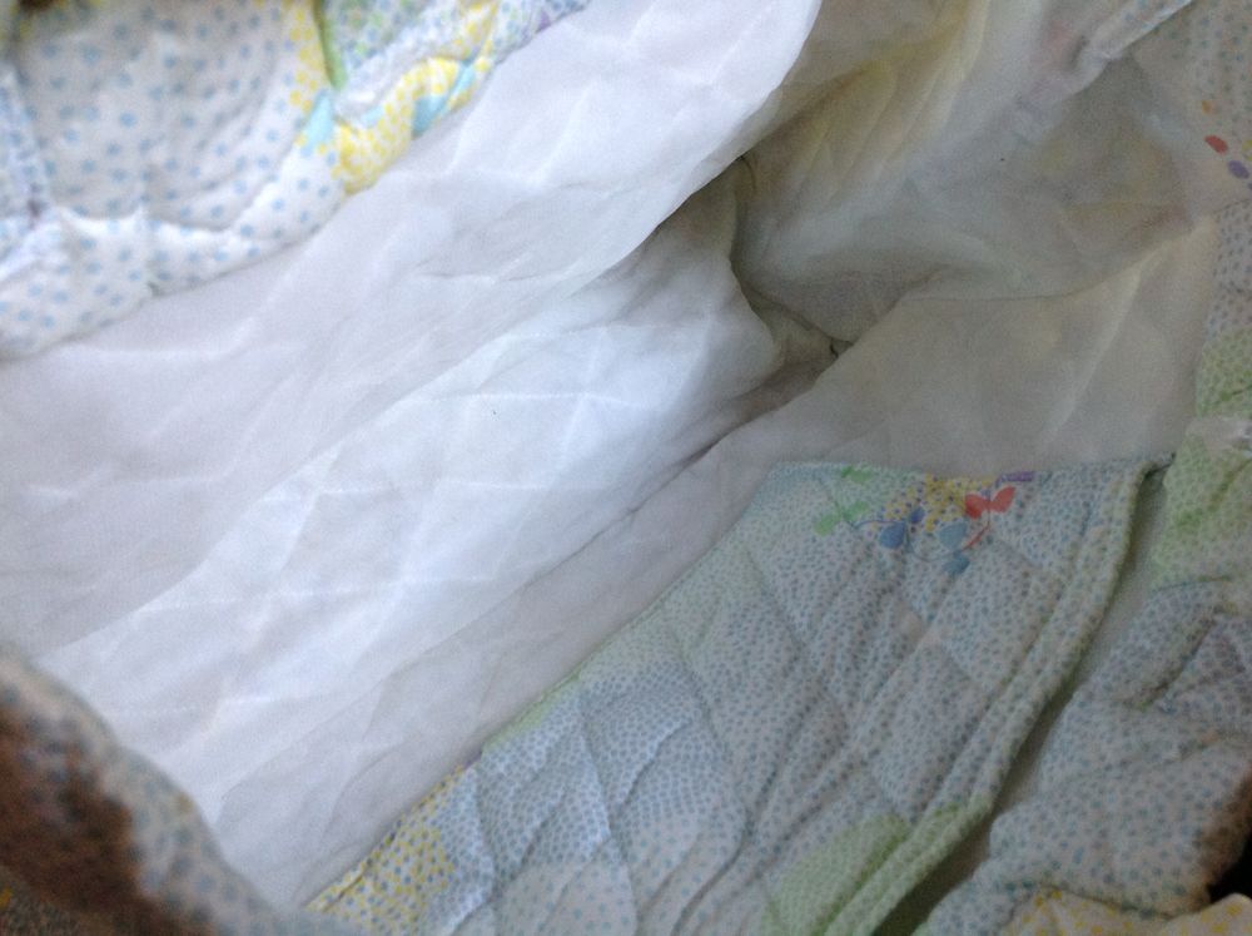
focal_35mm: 35
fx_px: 1264
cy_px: 468
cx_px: 626
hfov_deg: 52.7
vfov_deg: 40.6
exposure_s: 1/15
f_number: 2.4
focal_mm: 4.28
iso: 250
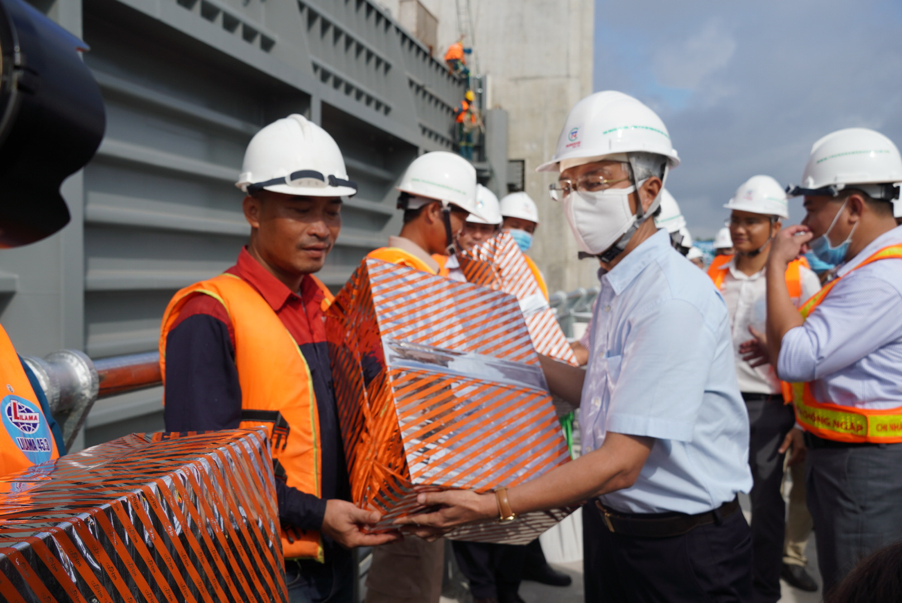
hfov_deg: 57.2
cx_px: 451
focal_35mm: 33
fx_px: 827
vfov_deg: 40.0
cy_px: 302
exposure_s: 1/640
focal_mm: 22
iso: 100
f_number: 5.6
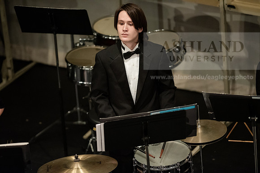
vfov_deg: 4.6
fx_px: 2167
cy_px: 86
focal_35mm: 300
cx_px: 130
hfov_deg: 6.9
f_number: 2.8
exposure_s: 1/320
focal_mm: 300
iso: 5000
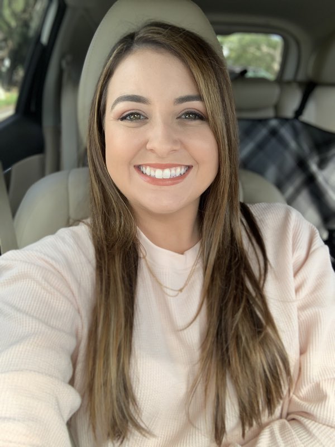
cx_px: 168
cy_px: 224
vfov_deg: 56.8
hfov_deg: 44.2
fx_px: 413
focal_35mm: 32
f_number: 2.2
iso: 32
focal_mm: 2.87
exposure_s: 1/121
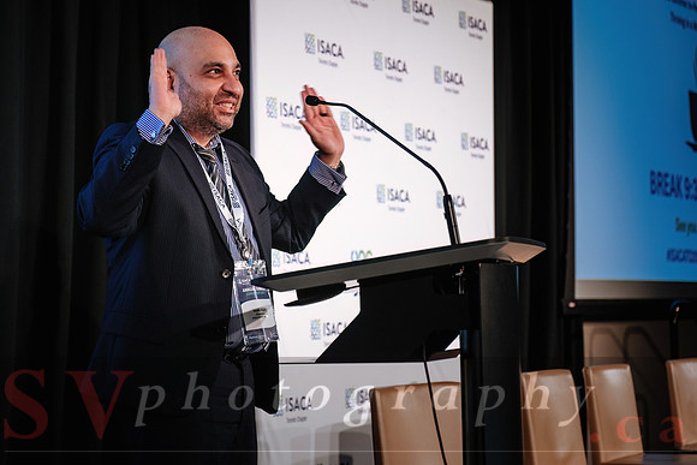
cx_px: 311
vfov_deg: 14.9
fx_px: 1781
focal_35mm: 92
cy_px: 212
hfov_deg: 22.1
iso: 800
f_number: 2.8
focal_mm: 55
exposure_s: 1/50
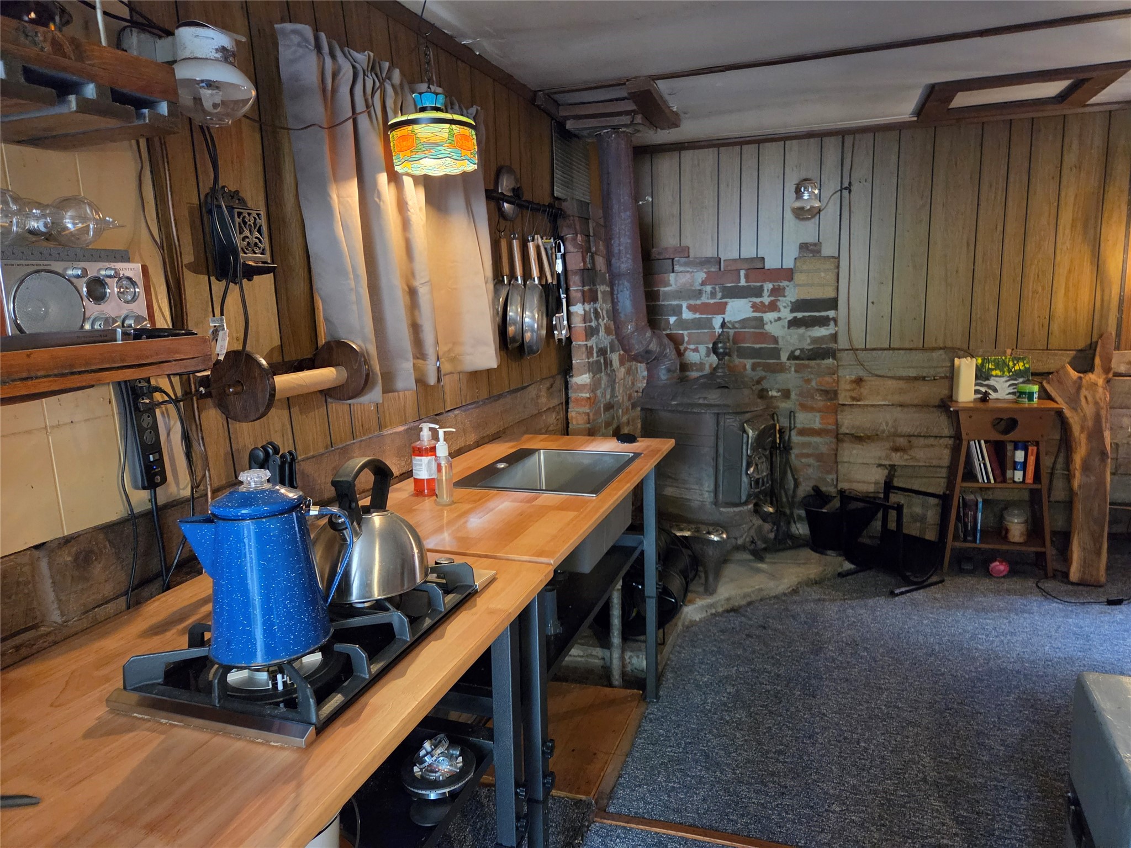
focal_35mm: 23
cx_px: 566
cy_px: 424
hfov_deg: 73.9
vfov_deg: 58.9
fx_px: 751
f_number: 1.8
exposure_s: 1/120
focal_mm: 5.4
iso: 2000
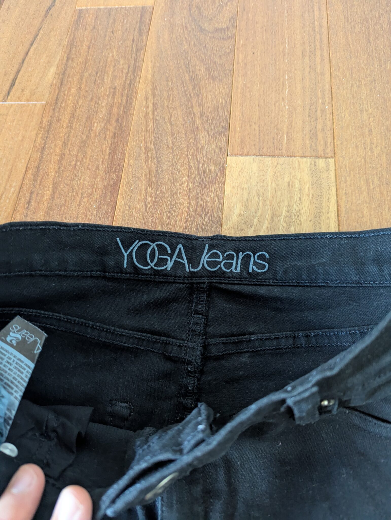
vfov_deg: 71.5
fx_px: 361
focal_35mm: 24
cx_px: 196
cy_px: 260
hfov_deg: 56.9
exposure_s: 1/57.5
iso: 1445
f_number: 1.85
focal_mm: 6.81
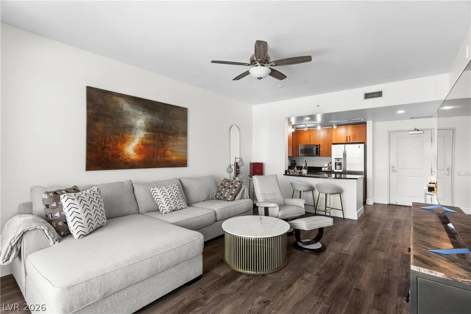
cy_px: 157
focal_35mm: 17
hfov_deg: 93.3
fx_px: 222
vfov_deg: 70.5
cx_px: 236
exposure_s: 1/5
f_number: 8
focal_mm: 17
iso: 400
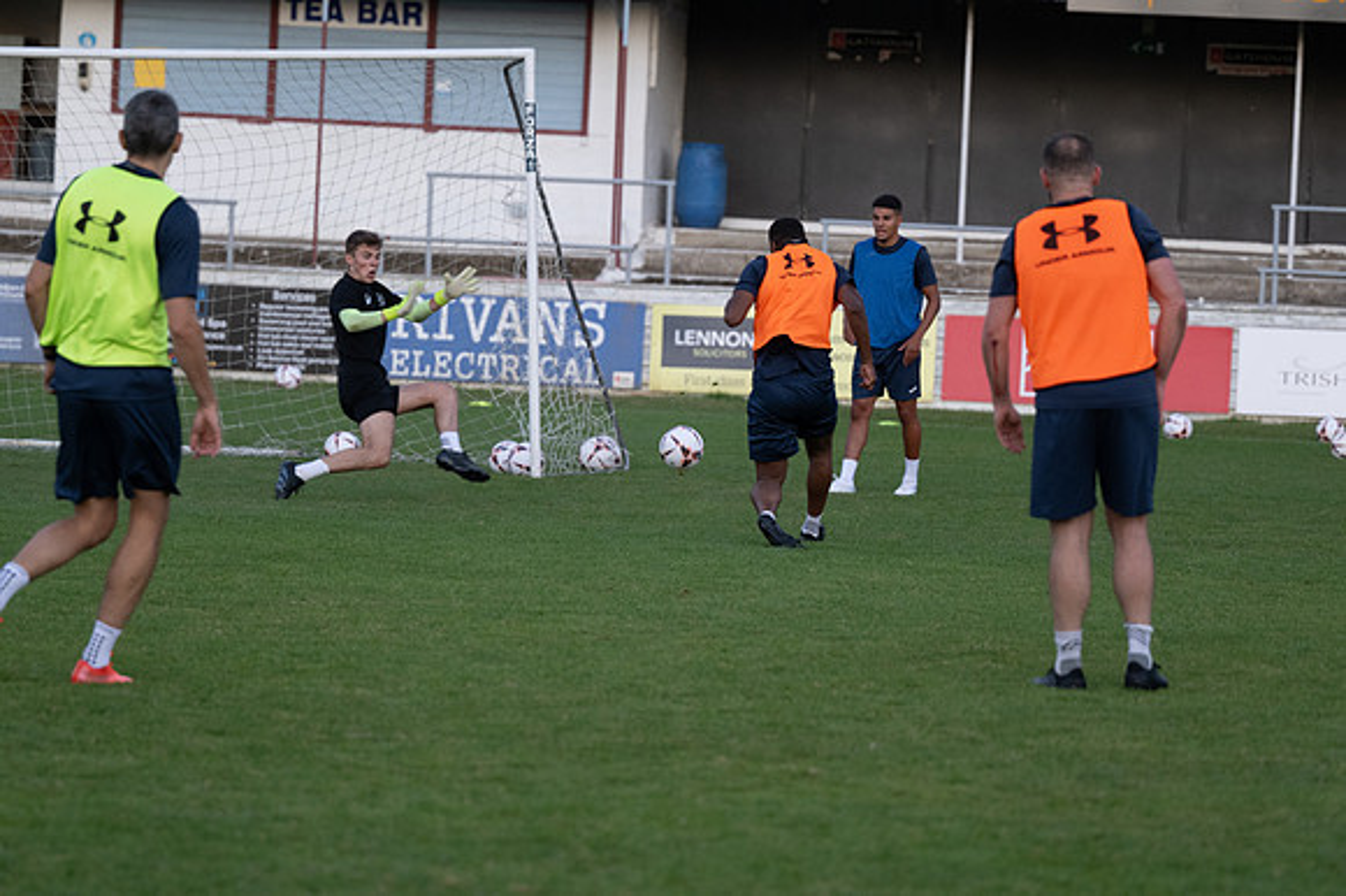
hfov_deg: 11.4
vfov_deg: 7.6
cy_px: 448
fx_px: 6726
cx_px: 673
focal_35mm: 180
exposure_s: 1/500
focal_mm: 120
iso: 1000
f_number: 2.8
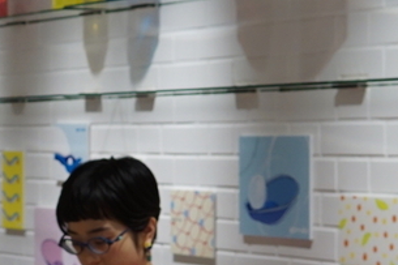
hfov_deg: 11.5
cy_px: 198
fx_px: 1956
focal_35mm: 177
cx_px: -7
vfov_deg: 7.7
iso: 500
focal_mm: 30
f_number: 4
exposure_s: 1/160
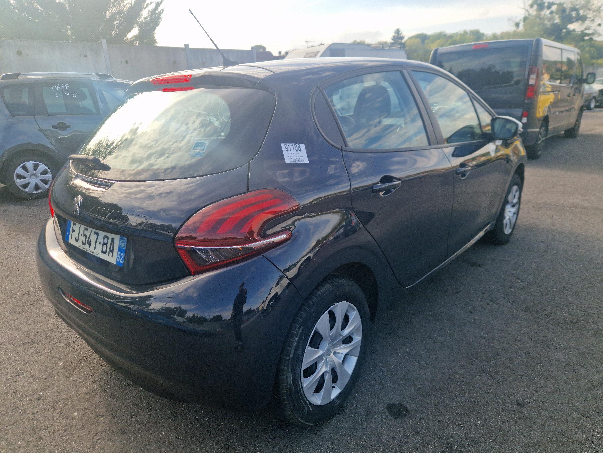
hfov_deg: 73.9
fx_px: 401
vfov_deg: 58.9
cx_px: 302
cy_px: 226
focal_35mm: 23
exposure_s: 1/714
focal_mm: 5.4
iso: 50
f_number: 1.8
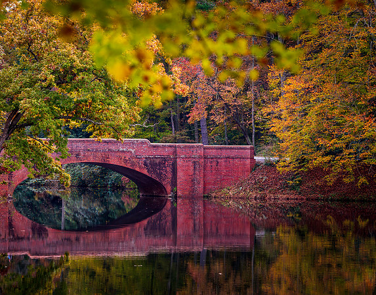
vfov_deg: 9.7
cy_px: 147
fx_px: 1748
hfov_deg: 12.3
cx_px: 153
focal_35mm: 158
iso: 400
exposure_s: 1/800
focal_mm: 140
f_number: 4
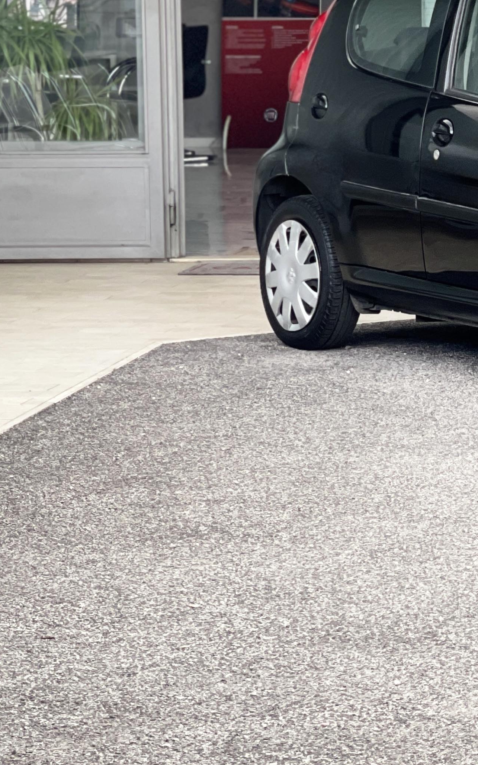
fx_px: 2773
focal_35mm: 133
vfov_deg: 15.7
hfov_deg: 9.6
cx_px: 728
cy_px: 253
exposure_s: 1/121
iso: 64
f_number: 2.2
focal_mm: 7.5
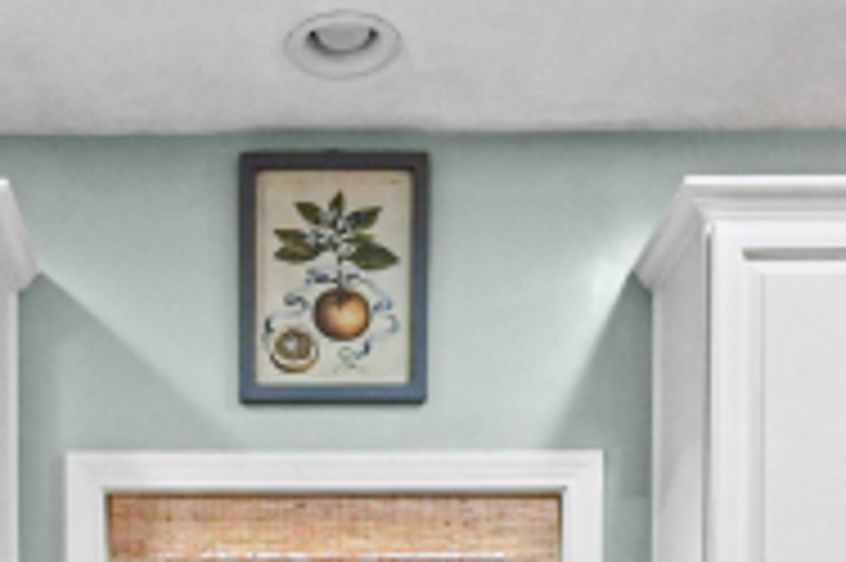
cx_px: 364
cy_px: 859
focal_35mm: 56
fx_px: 1315
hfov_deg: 35.6
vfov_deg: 20.4
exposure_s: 1/25
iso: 2800
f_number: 6.3
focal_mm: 14
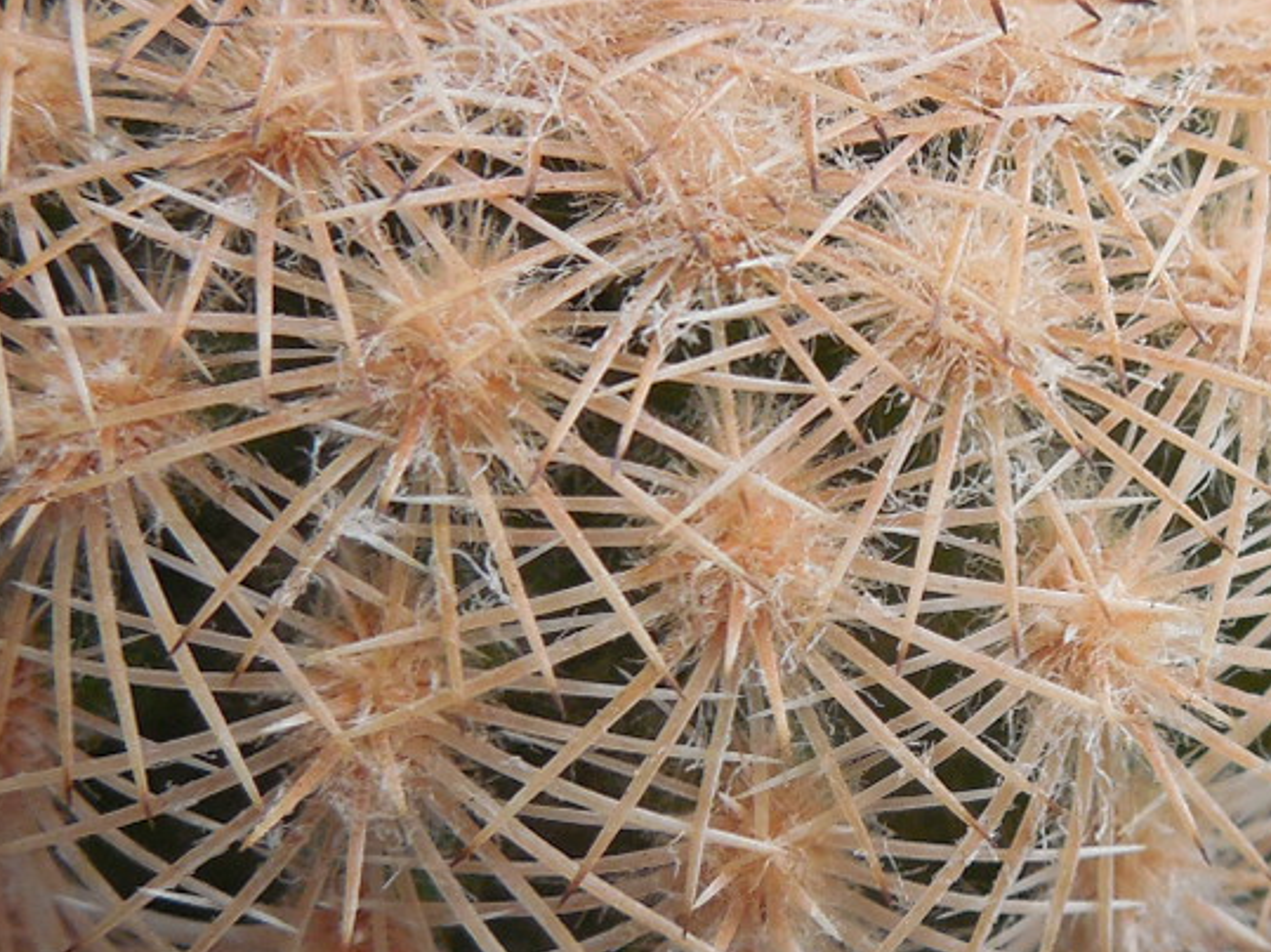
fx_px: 3377
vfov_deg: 16.1
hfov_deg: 21.1
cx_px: 1002
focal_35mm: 92
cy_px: 471
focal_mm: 5.6
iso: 220
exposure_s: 1/30
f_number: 3.6
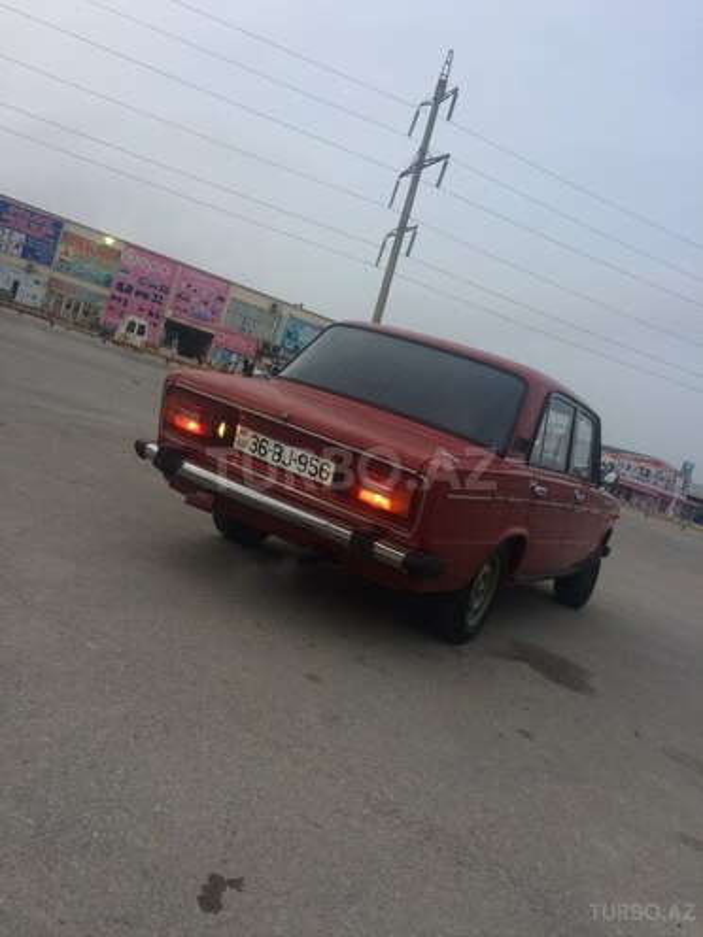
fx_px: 785
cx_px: 352
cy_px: 468
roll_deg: -17.4
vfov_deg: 61.7
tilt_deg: -5.5
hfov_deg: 48.2
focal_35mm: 29
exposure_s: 1/33
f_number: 2.2
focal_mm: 4.15
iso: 50
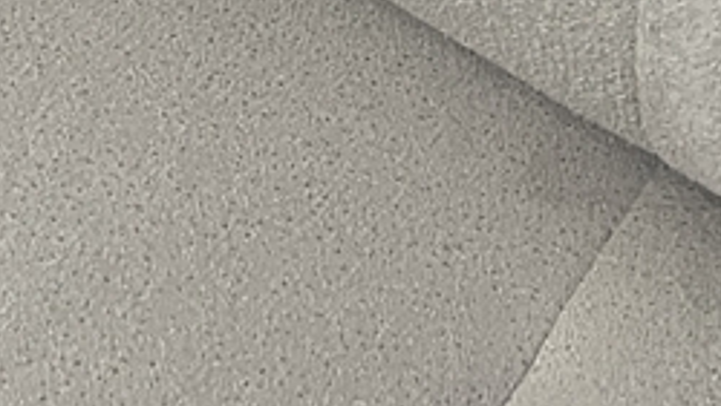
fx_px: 2774
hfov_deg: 14.8
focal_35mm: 145
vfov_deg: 7.2
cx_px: 358
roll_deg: -0.6
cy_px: -916
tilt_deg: -37.9
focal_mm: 5.1
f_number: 1.6
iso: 200
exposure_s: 1/60
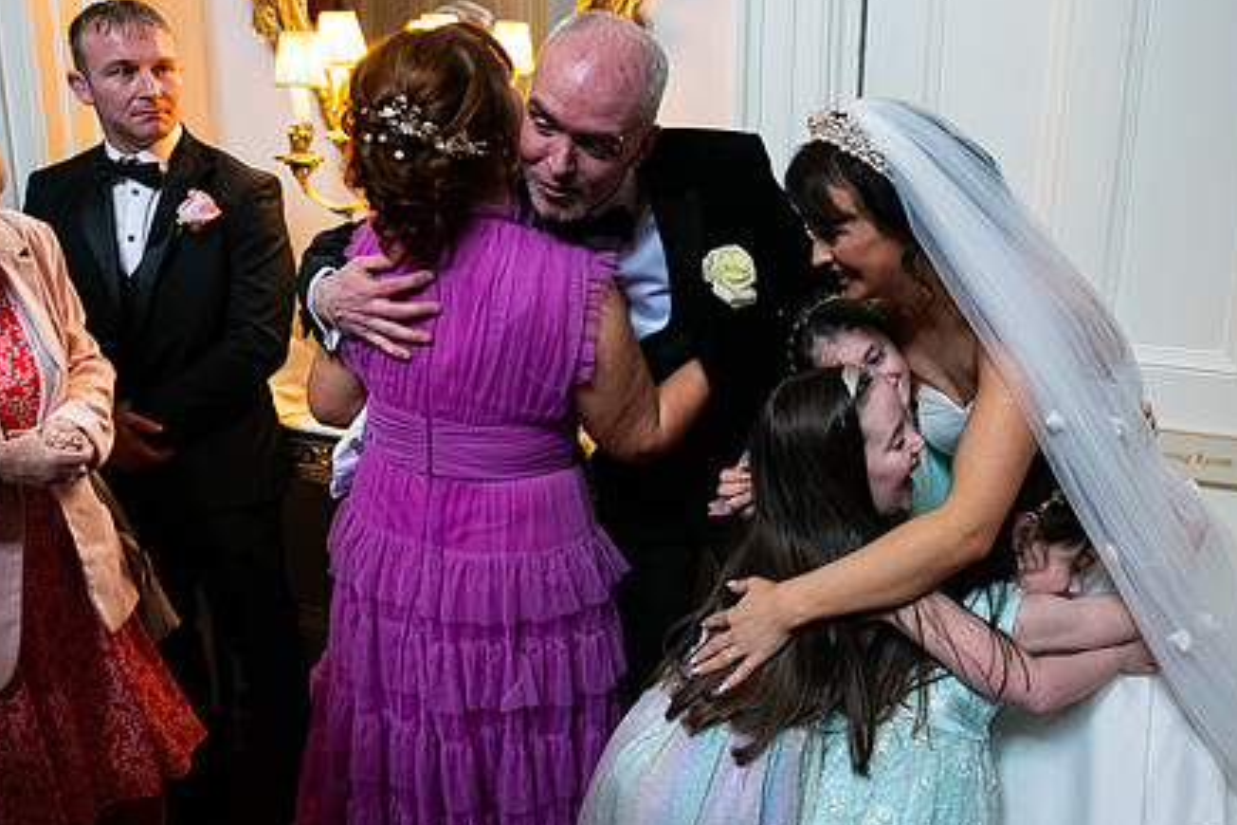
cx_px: 691
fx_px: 1099
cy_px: 391
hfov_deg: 58.6
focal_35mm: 32
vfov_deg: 41.1
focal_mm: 24
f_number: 3.5
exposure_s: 1/160
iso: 1600
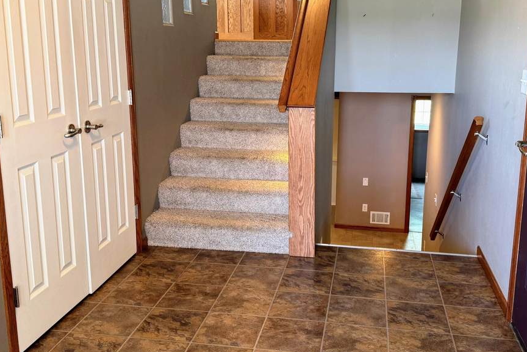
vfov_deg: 35.9
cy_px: 153
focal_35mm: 37
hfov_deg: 51.9
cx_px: 279
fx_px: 542
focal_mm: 6.76
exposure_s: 1/60
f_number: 1.78
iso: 160
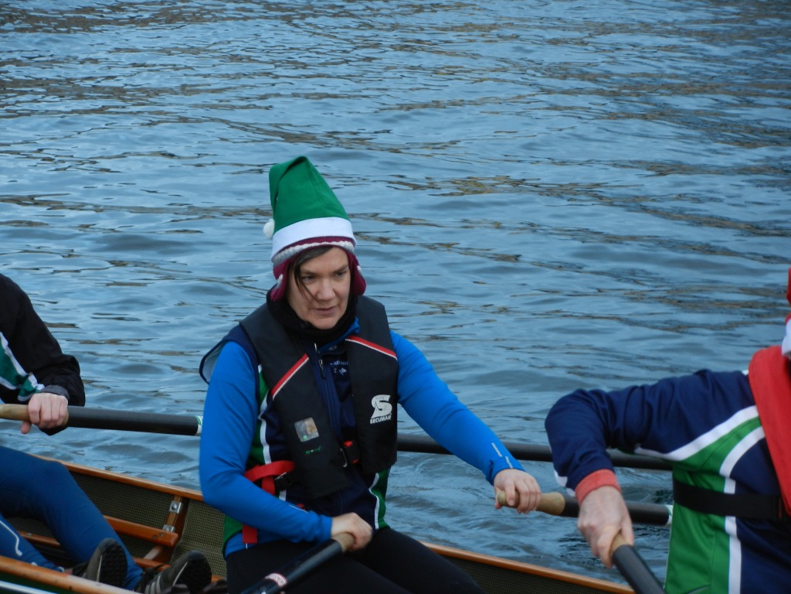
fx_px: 4319
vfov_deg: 7.9
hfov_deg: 10.5
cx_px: 396
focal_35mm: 189
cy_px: 297
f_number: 5.3
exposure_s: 1/80
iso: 160
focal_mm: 34
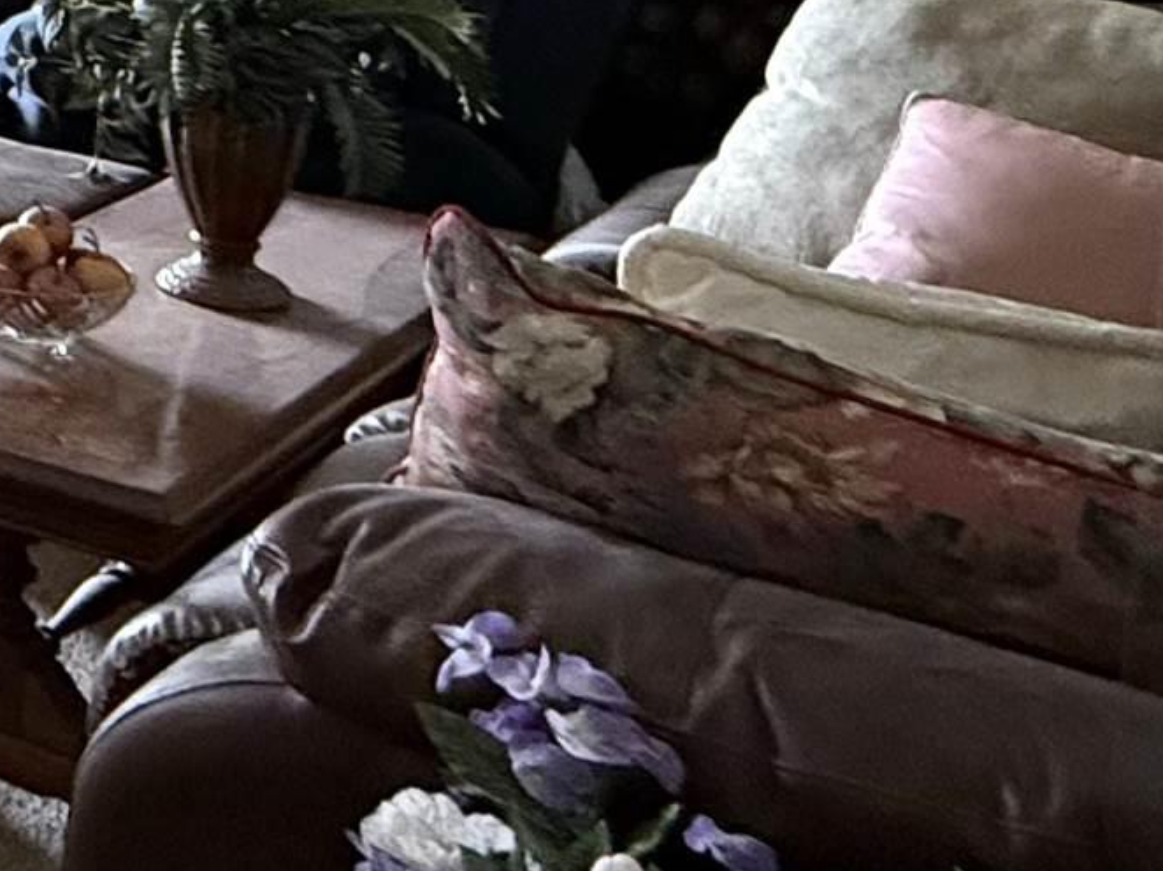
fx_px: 2183
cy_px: -292
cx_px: -915
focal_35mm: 65
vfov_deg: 20.4
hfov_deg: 20.8
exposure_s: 1/60
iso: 800
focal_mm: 2.22
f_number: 2.2
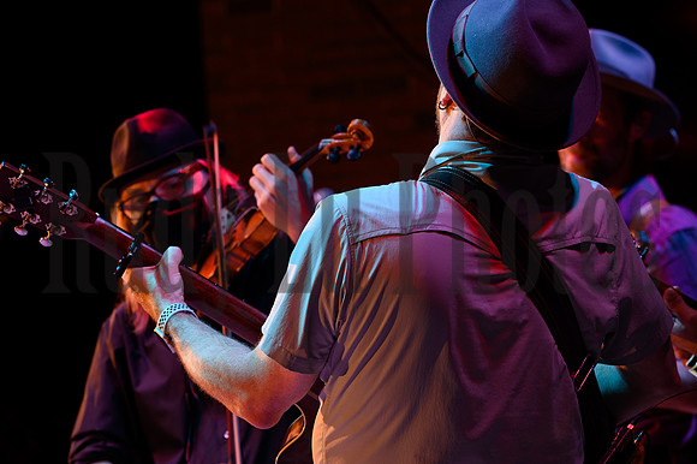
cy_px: 232
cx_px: 348
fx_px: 3870
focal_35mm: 200
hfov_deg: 10.3
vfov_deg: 6.9
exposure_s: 1/60
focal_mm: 200
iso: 1600
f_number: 8
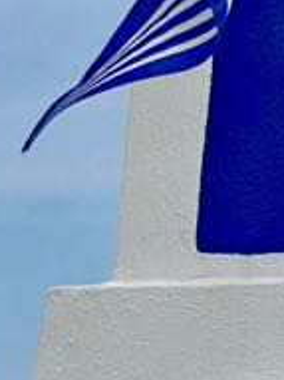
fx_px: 5662
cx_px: 610
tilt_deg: +5.3
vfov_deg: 3.8
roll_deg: -0.5
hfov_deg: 2.9
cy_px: 157
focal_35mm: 517
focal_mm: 9
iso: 32
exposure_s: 1/1908
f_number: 2.8
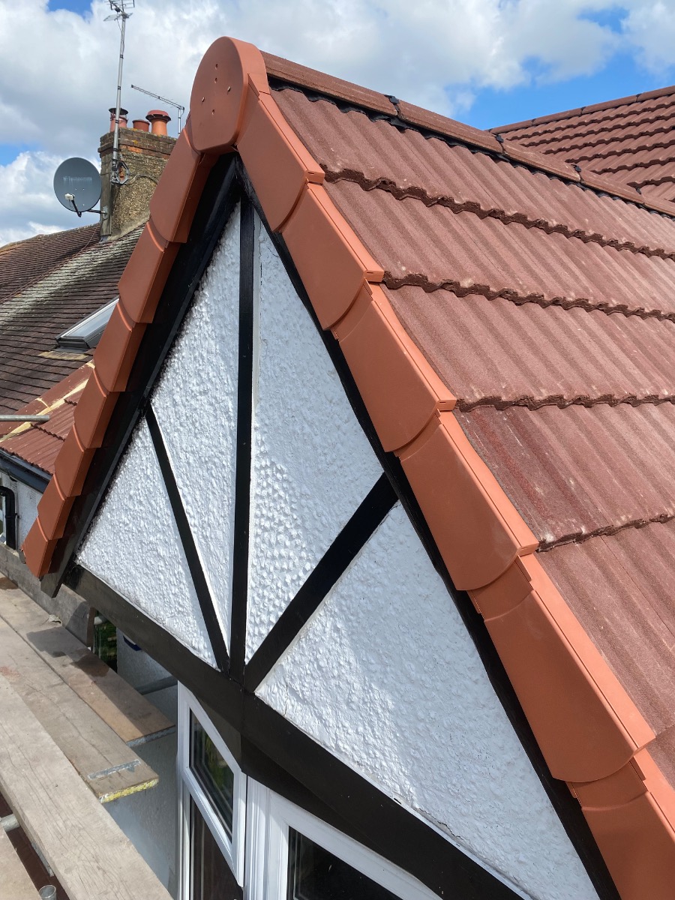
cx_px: 338
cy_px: 450
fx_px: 676
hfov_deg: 53.1
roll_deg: -0.8
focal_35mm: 26
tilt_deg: -8.8
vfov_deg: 67.3
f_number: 1.8
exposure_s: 1/2571
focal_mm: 4.25
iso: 32
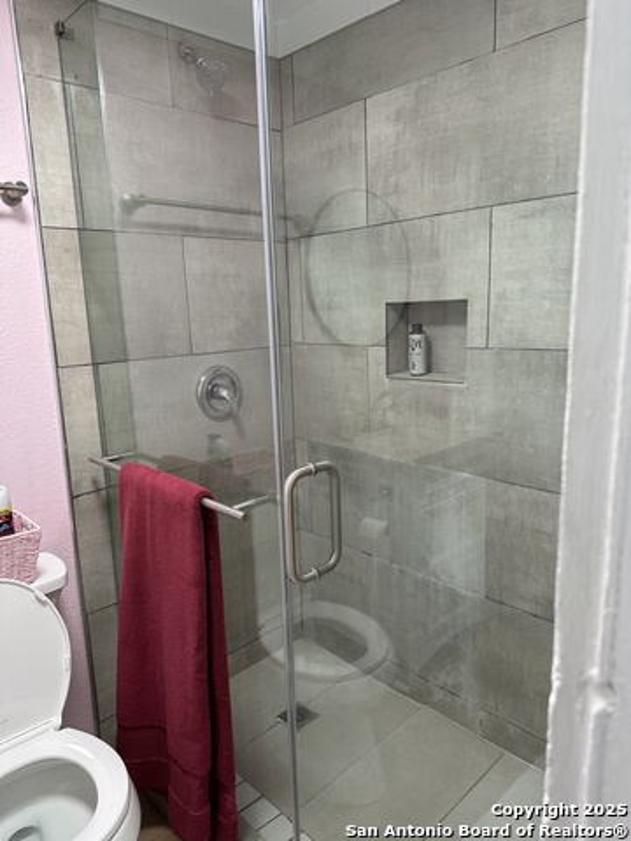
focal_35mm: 24
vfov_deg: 71.6
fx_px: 583
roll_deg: +0.7
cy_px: 420
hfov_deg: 56.8
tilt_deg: -11.2
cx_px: 316
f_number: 1.78
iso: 125
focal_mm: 6.86
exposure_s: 1/60
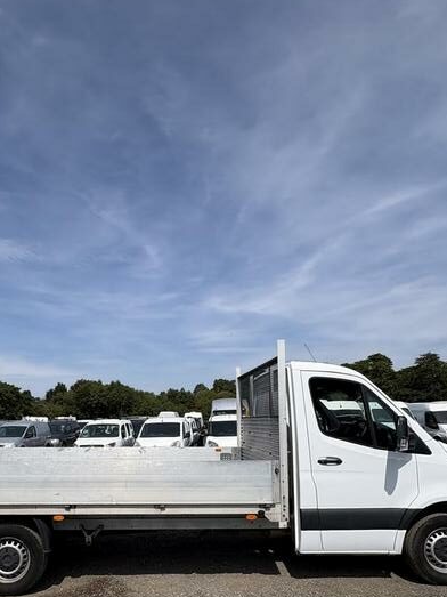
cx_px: 163
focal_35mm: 24
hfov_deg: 56.0
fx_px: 413
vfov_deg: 69.8
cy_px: 392
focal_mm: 2.22
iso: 50
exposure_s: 1/4132
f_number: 2.2
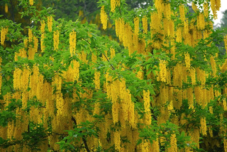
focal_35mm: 138
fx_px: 871
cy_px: 76
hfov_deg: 14.8
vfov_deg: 10.0
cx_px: 114
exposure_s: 1/200
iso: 100
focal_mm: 92
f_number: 4.5
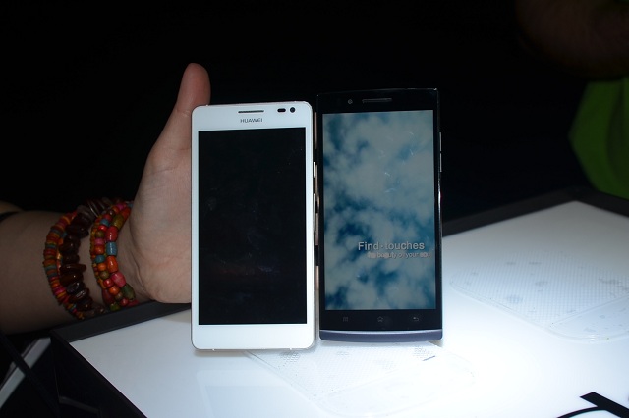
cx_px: 314
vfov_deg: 28.0
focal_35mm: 48
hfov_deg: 41.1
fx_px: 838
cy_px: 209
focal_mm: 32
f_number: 5
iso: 100
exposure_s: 1/200
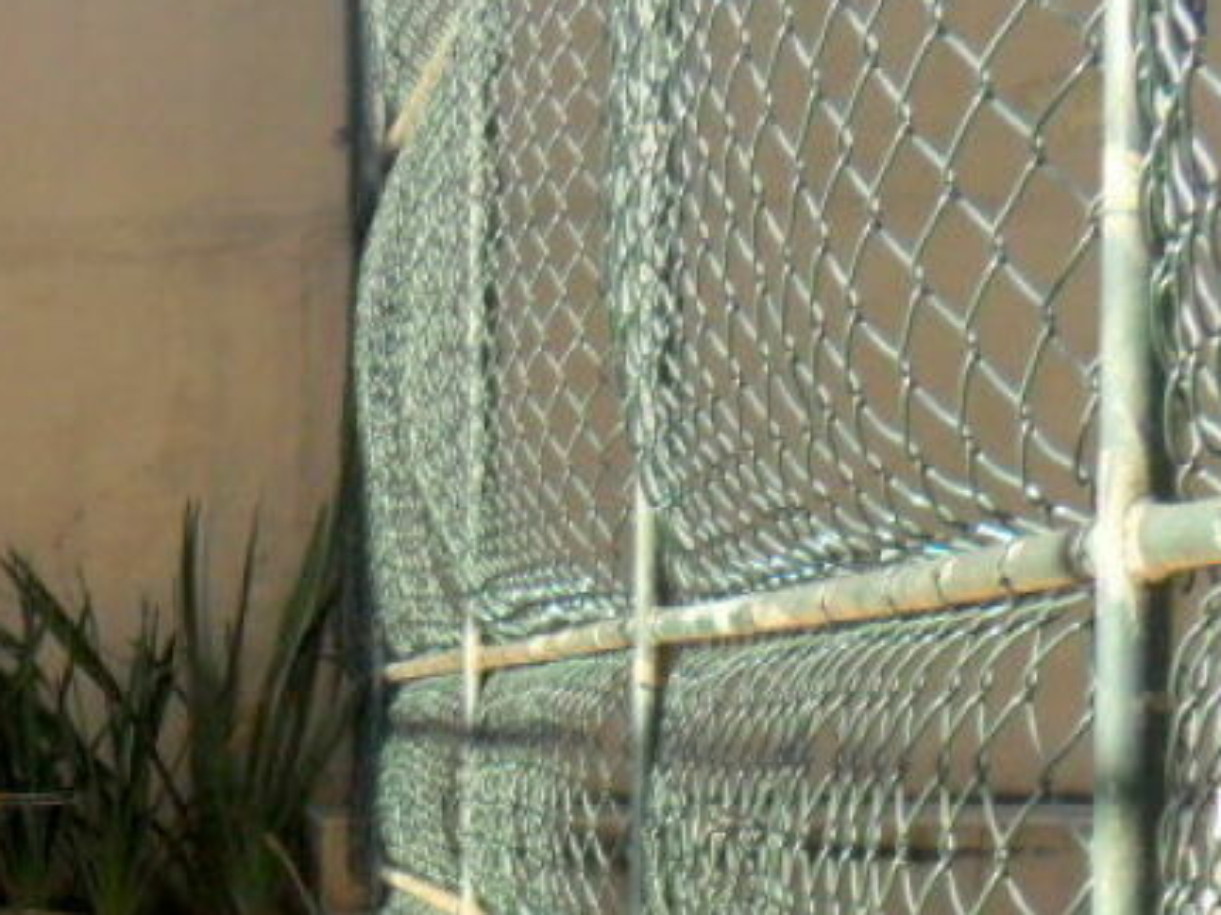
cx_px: -380
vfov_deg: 14.0
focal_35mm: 104
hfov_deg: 17.7
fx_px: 3667
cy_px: 918
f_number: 3
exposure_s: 1/250
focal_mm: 6.3
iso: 80
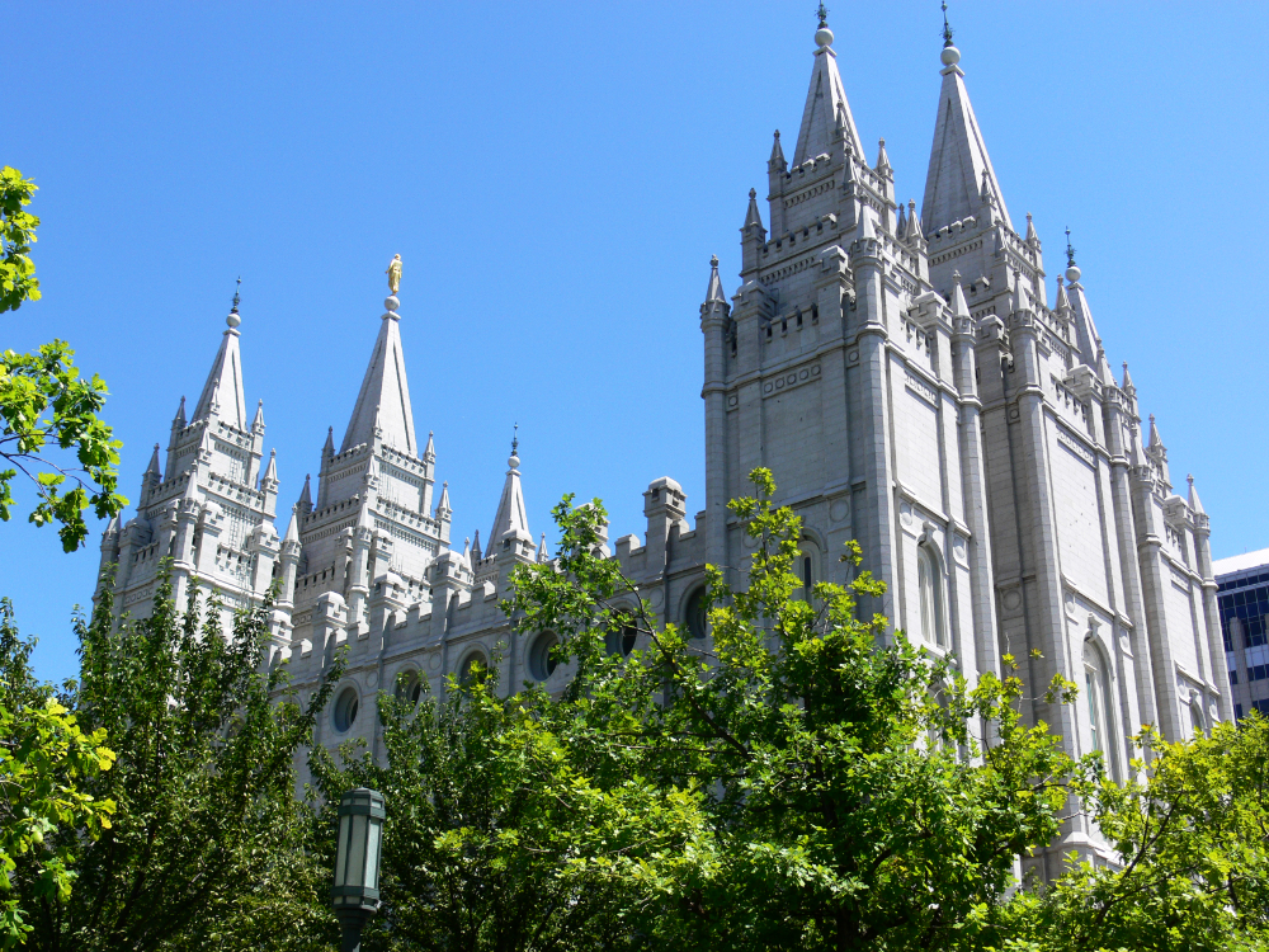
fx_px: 1613
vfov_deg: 32.9
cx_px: 634
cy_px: 476
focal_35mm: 44
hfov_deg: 42.9
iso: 80
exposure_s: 1/250
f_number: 5.6
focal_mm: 9.3
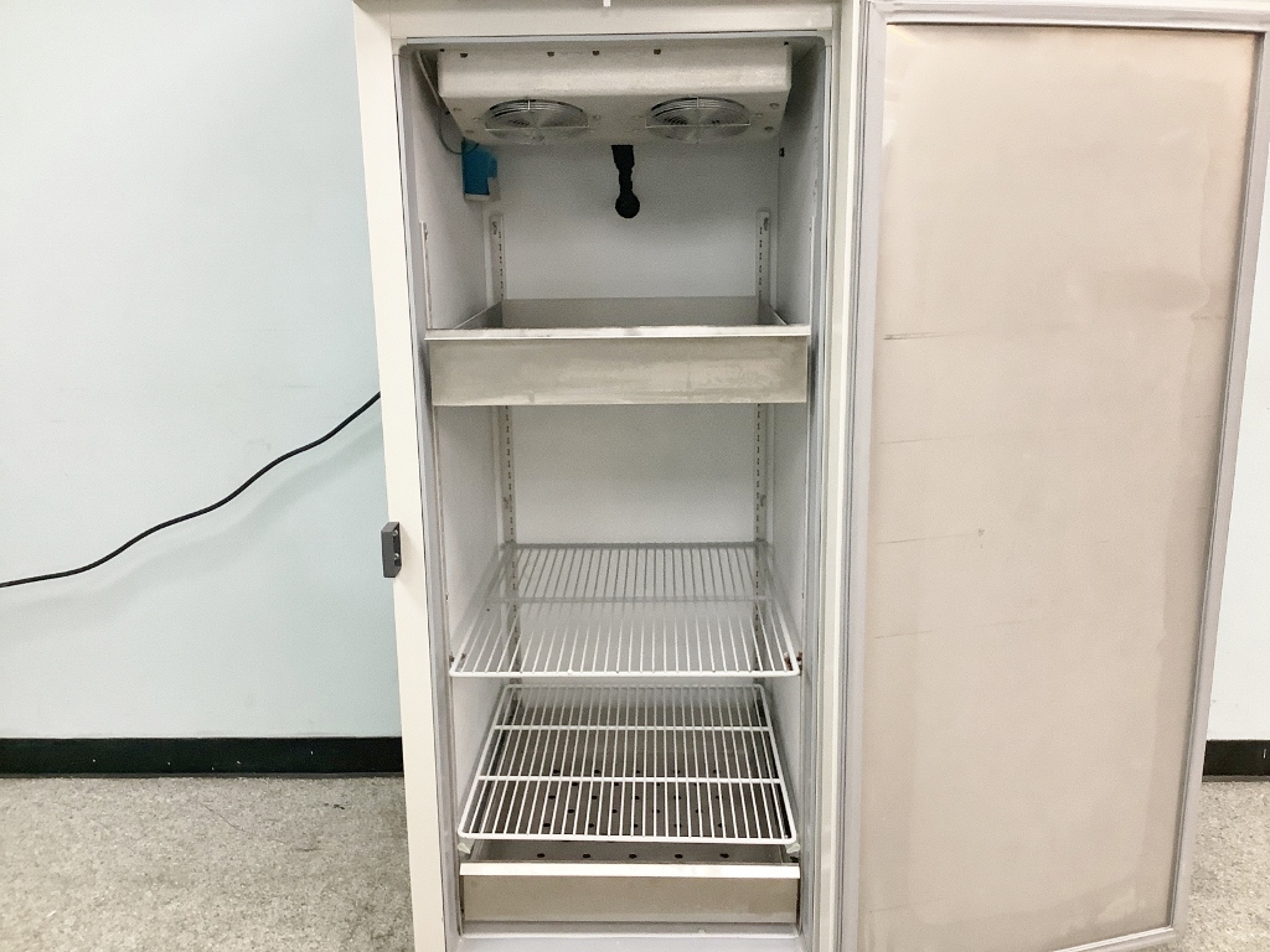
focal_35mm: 31
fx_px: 1137
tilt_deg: -14.8
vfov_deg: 45.4
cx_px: 635
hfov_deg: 58.4
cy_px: 476
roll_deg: +0.1
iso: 200
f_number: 2.4
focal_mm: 3.3
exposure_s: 1/60
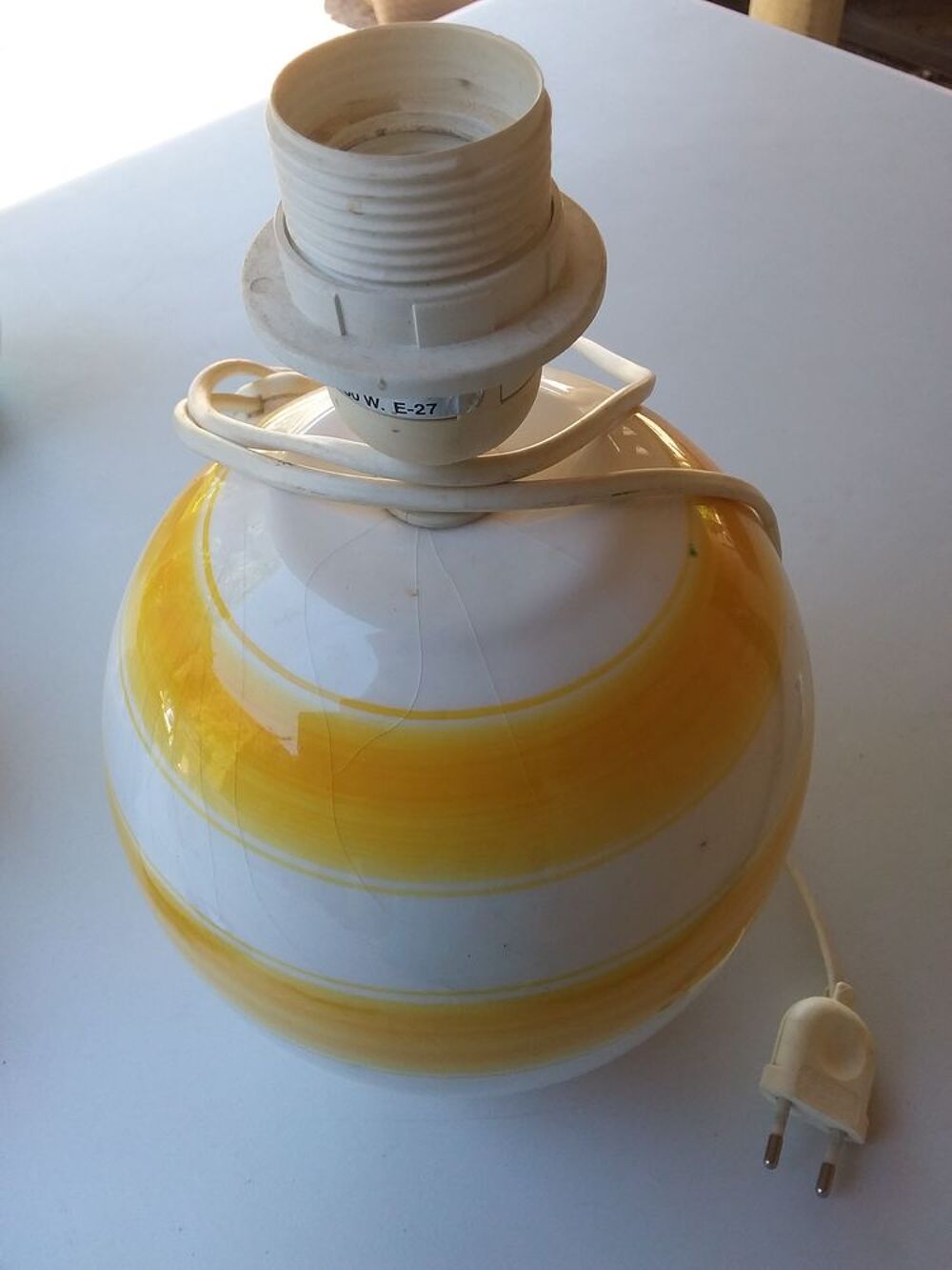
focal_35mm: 27
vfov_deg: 65.3
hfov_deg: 51.4
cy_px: 635
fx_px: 990
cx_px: 476
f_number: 1.9
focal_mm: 2.91
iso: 40
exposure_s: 1/115
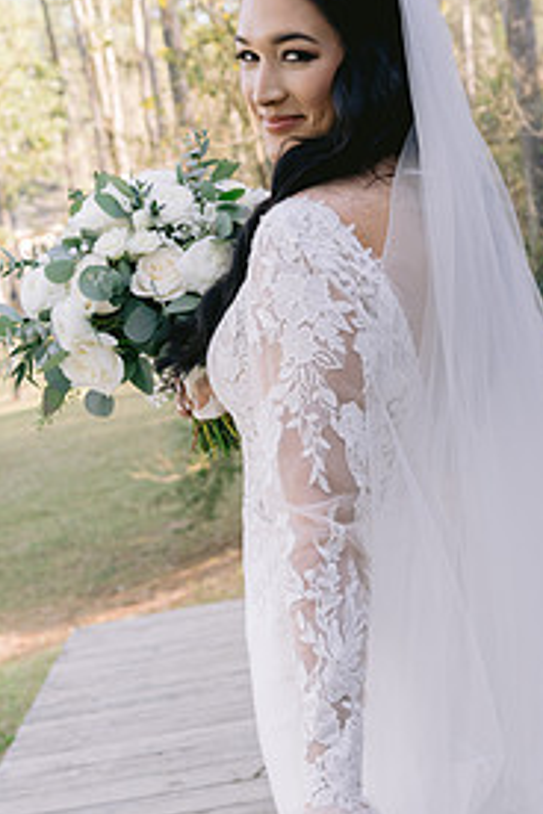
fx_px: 1290
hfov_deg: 23.7
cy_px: 451
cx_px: 322
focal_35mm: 57
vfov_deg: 35.0
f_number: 4
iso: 400
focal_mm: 35
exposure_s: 1/200
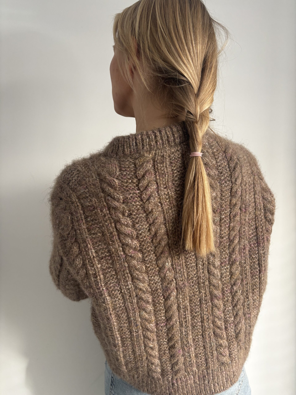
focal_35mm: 26
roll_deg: -0.2
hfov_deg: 53.1
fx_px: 296
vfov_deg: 67.3
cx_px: 148
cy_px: 198
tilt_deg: -4.7
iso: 100
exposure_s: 1/121
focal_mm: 5.96
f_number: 1.6
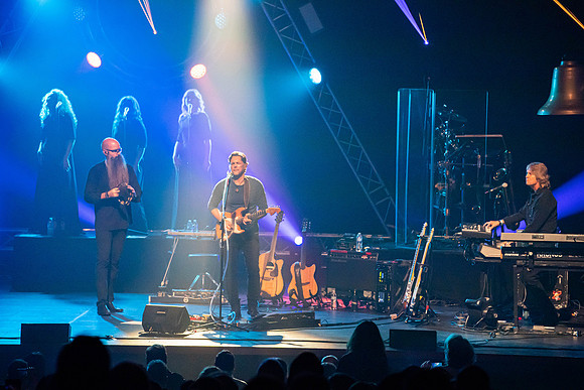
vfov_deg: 6.9
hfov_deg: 10.3
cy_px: 195
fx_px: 3245
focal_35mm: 200
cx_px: 292
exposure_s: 1/250
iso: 8000
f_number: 5.6
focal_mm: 200
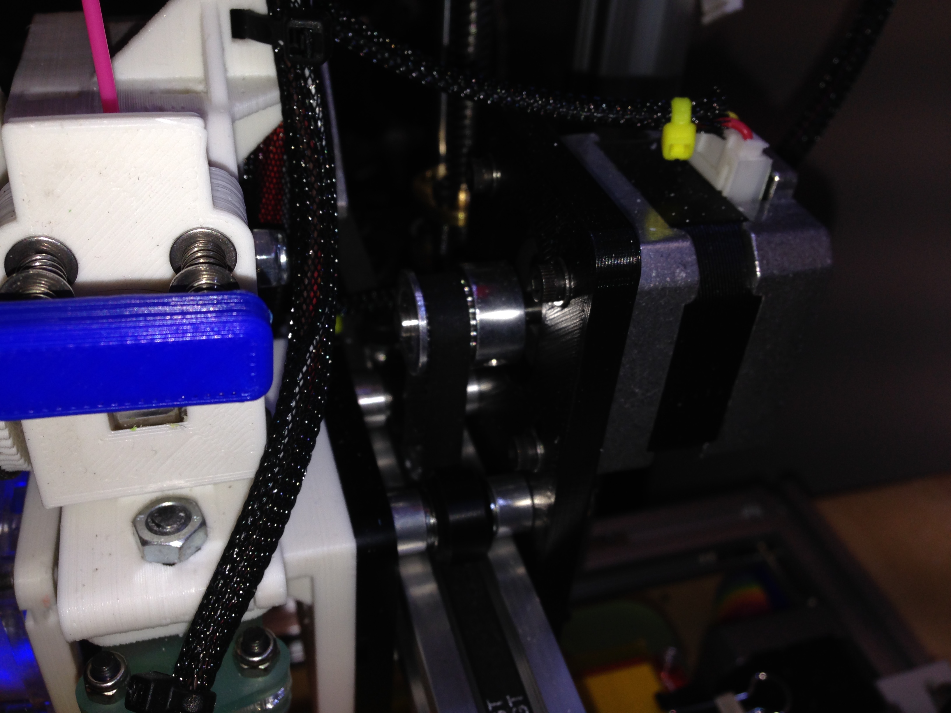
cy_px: 356
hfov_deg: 55.4
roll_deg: -2.5
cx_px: 476
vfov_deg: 42.9
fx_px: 907
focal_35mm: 33
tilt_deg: -36.1
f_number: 2.4
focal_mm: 4.12
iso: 50
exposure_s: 1/295
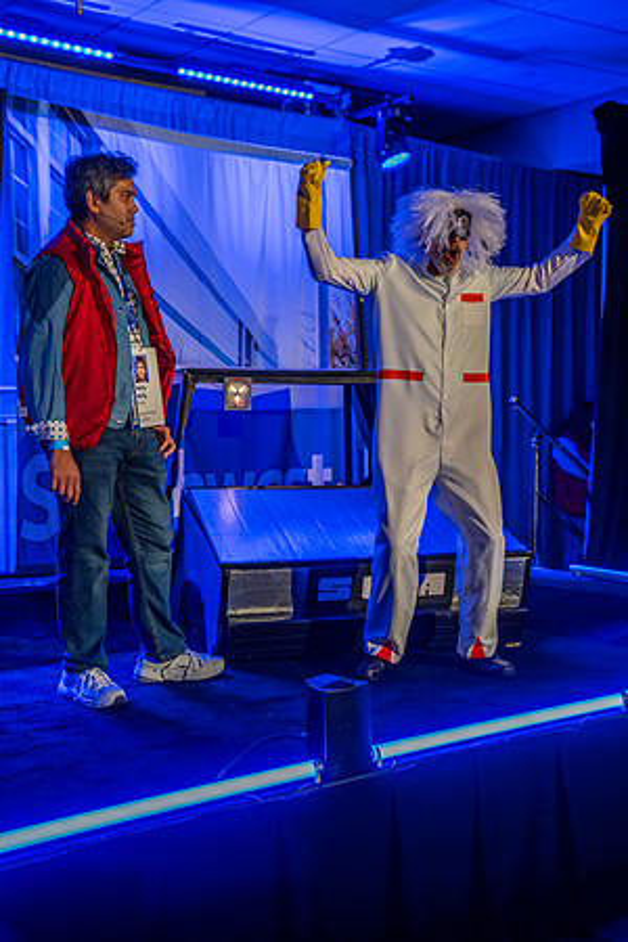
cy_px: 471
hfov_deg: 29.2
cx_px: 314
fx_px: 1204
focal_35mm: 46
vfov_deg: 42.7
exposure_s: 1/200
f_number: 4.5
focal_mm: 46
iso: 2000
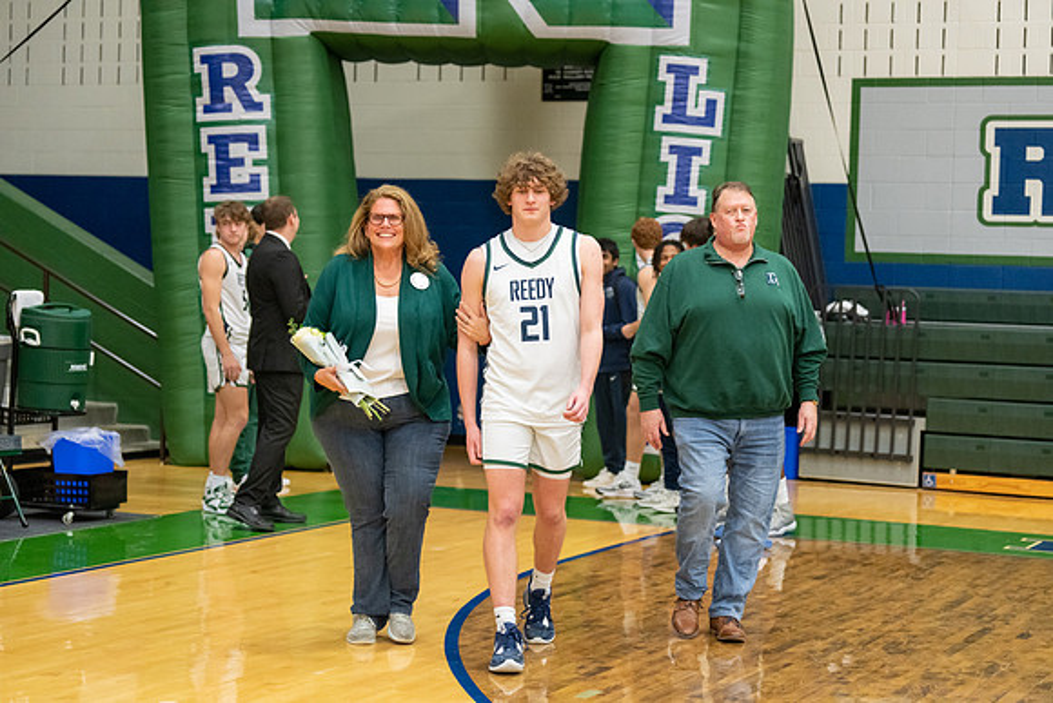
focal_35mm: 70
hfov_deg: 28.8
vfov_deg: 19.5
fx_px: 2048
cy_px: 352
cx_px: 526
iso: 6400
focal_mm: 70
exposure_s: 1/320
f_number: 2.8
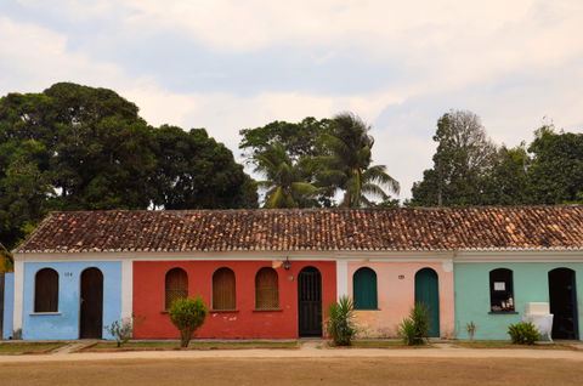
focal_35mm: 60
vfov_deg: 22.5
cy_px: 193
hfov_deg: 33.5
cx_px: 292
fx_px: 970
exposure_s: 1/250
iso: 100
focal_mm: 40
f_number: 8
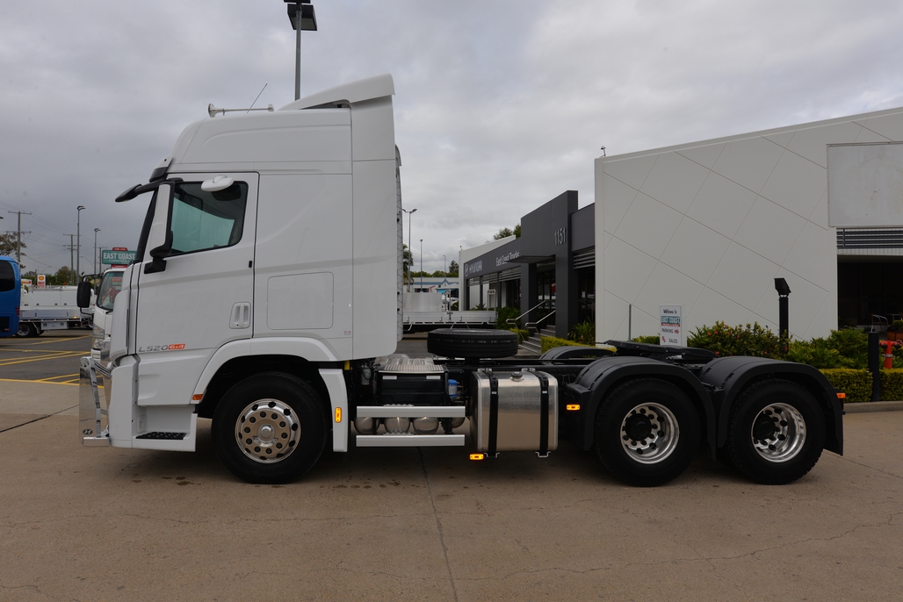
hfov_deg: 81.2
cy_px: 301
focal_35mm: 21
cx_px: 452
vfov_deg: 59.5
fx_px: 527
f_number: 11
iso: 100
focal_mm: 21
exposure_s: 1/200
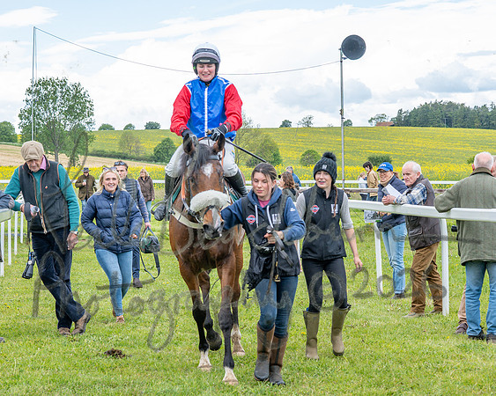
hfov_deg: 21.1
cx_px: 234
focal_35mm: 91
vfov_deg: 16.9
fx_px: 1332
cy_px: 258
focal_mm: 58
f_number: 5
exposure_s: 1/500
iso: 200
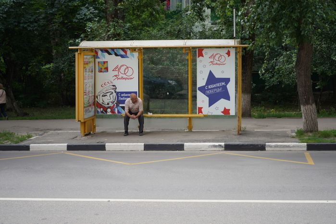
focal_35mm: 70
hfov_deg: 28.8
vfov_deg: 19.5
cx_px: 168
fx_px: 653
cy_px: 112
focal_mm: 70
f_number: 5.6
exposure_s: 1/160
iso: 125
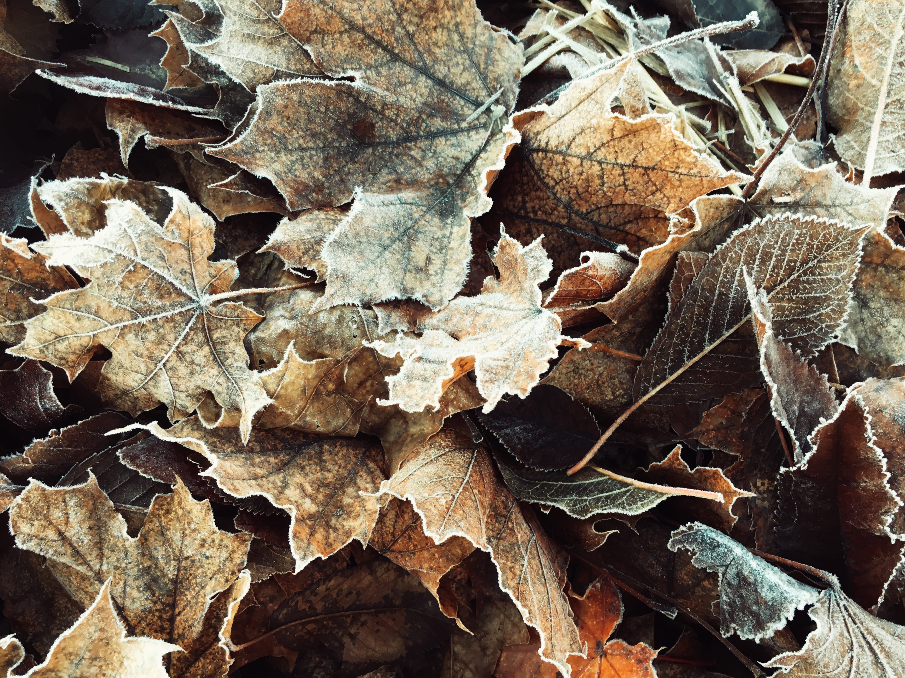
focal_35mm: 29
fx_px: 758
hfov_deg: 61.7
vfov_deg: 48.2
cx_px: 452
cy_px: 339
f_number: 2.2
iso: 25
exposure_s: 1/40
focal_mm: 4.15
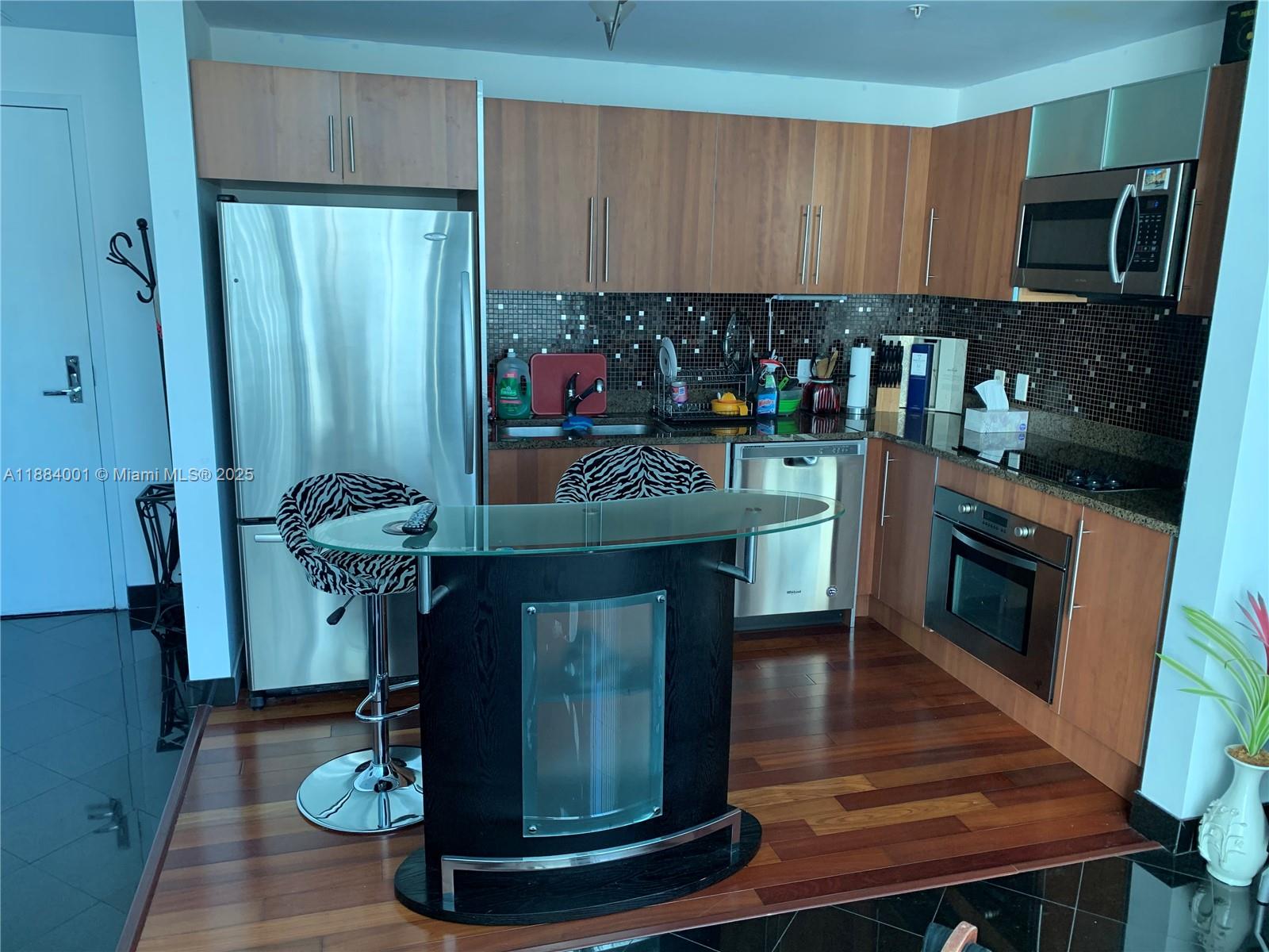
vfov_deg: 53.1
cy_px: 476
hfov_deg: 67.3
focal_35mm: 26
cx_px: 634
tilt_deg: -13.0
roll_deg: -1.1
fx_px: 953
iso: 100
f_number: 1.8
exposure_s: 1/75
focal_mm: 4.25
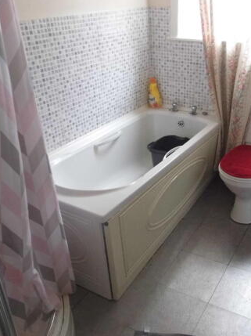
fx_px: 329
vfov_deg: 54.0
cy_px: 169
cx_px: 174
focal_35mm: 34
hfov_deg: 41.0
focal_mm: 4.5
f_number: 3
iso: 400
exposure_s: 1/30
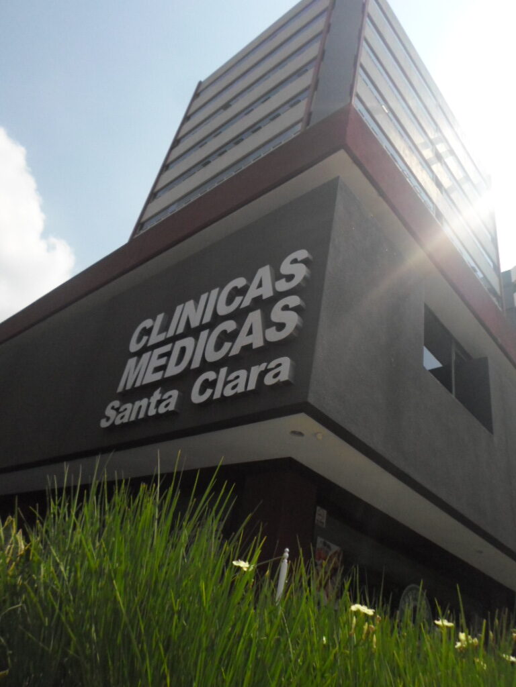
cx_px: 258
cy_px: 344
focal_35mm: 25
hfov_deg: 54.9
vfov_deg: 69.4
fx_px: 497
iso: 240
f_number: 9.2
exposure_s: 1/500
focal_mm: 4.5
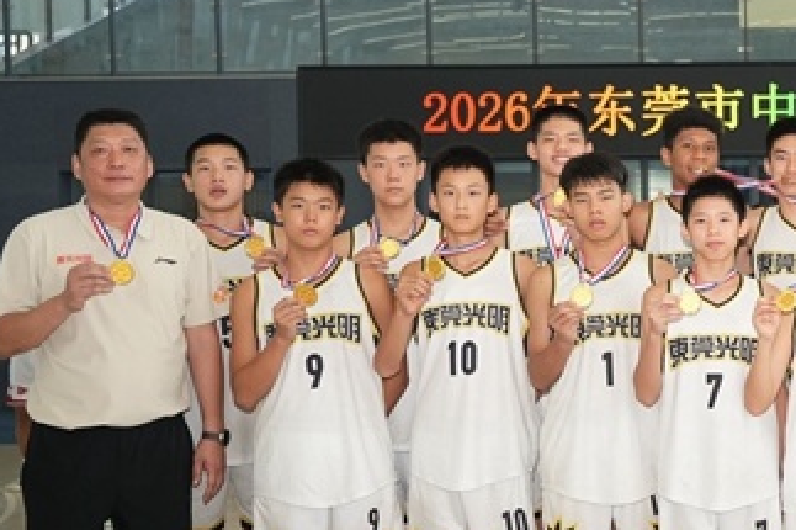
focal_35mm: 78
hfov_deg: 23.0
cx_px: 1042
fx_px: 1724
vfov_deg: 17.4
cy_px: 348
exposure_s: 1/100
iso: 320
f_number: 2.8
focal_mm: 28
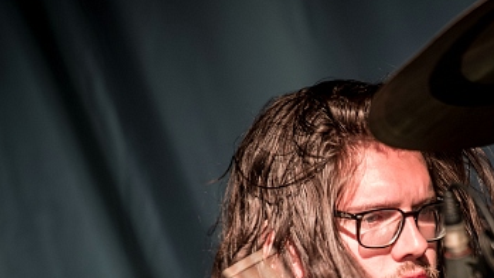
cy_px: 296
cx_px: 435
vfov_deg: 1.9
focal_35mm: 649
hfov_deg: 3.3
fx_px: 8498
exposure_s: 1/100
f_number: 2.8
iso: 250
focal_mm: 200
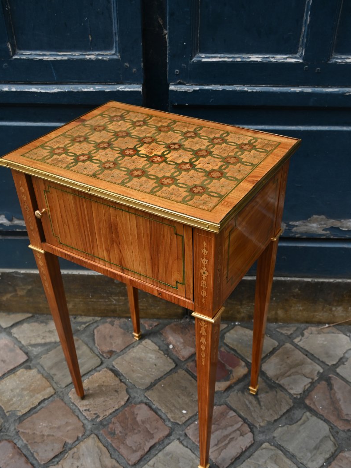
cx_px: 175
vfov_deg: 52.1
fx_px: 477
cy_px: 265
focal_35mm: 35
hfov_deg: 40.4
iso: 200
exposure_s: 1/250
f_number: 5
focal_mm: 21.5
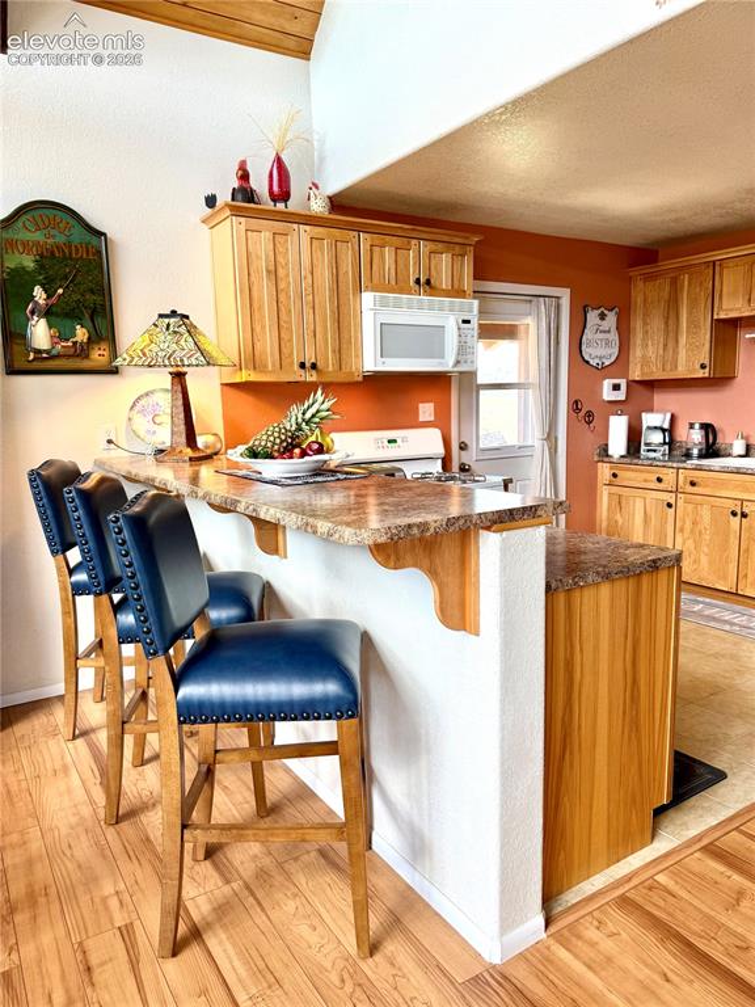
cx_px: 378
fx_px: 698
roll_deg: +2.5
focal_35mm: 24
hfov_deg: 56.8
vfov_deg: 71.6
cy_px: 504
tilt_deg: -7.9
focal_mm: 6.76
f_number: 1.78
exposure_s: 1/143
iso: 100
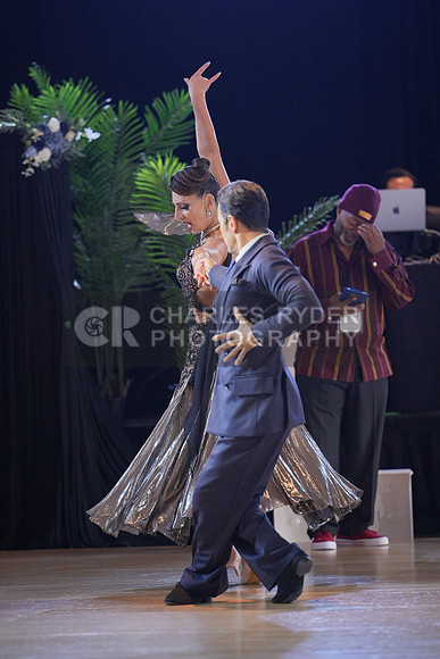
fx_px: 3976
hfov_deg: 6.3
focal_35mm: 217
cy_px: 330
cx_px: 220
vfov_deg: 9.5
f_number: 2
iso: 800
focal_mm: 145
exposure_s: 1/500
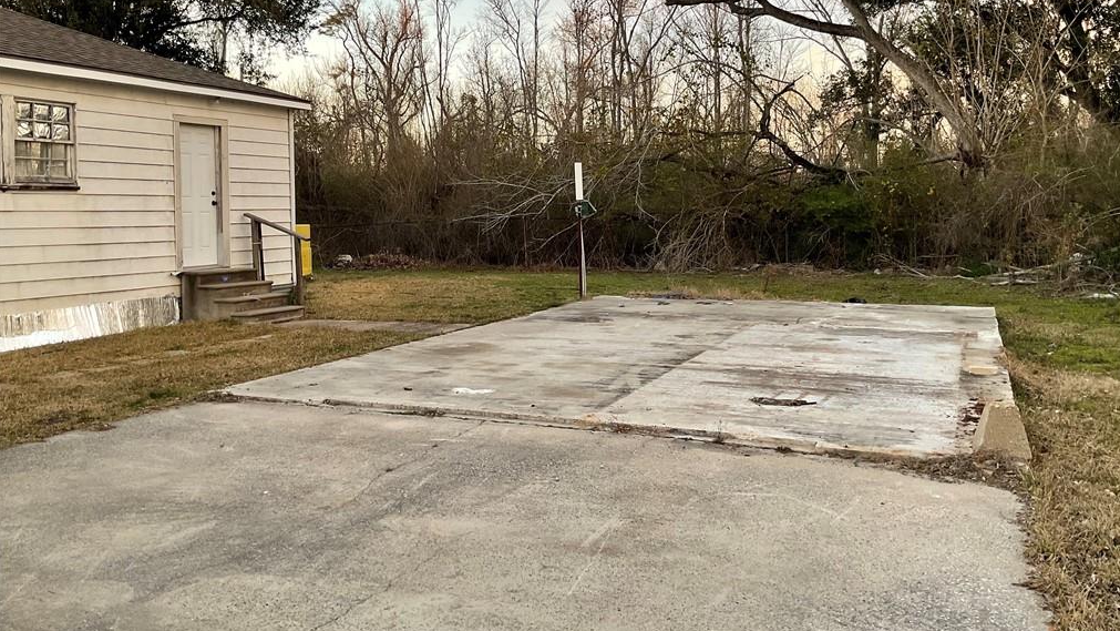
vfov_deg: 36.5
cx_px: 564
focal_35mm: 32
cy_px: 237
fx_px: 950
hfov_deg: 61.0
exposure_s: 1/120
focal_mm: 3
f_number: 1.8
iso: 50
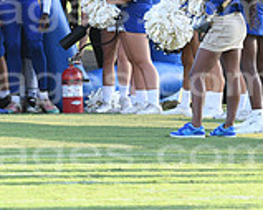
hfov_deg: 2.8
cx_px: -101
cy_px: -24
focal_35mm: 695
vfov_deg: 2.2
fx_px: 5404
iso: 400
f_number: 5.6
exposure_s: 1/500
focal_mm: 135
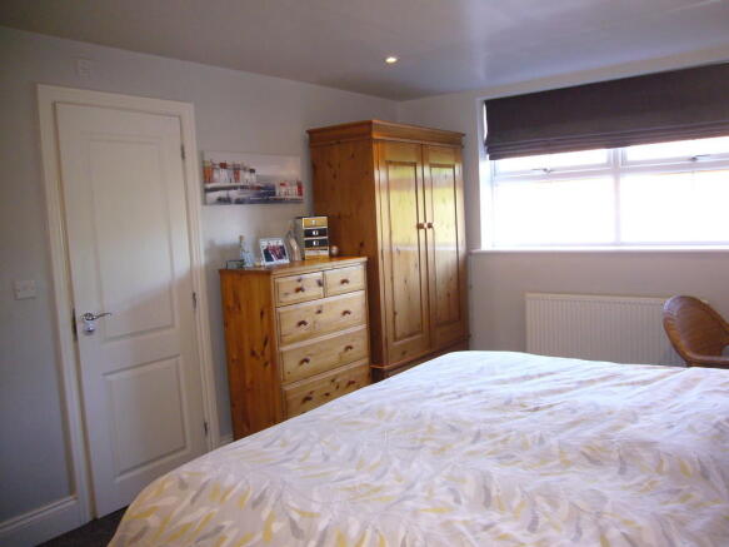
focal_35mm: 28
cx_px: 364
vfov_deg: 49.7
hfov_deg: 63.5
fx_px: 590
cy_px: 274
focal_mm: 4.6
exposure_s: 1/30
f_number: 2.8
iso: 200
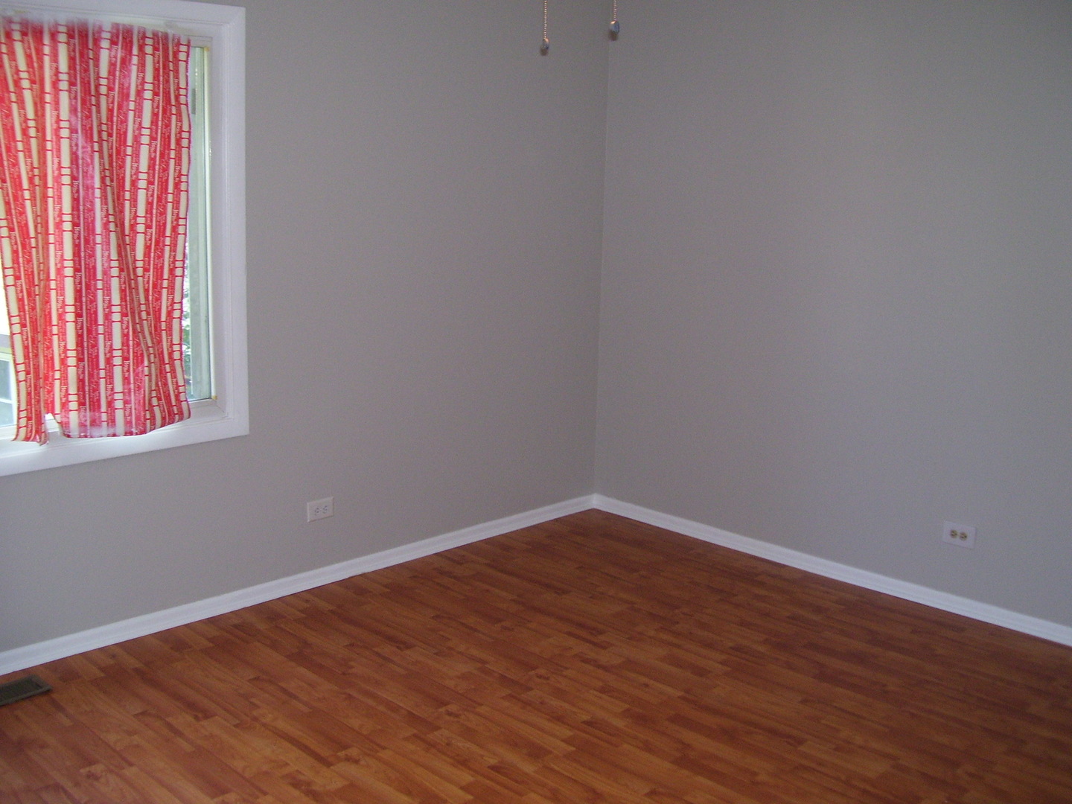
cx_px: 536
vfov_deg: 38.7
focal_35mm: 37
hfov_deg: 50.1
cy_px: 402
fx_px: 1146
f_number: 2.7
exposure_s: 1/60
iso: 125
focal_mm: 6
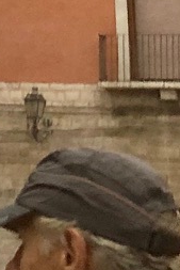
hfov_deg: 5.2
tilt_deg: +19.8
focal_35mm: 232
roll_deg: -4.5
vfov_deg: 8.2
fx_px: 1737
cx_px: -556
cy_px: -351
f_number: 1.8
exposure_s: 1/25
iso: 40
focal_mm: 4
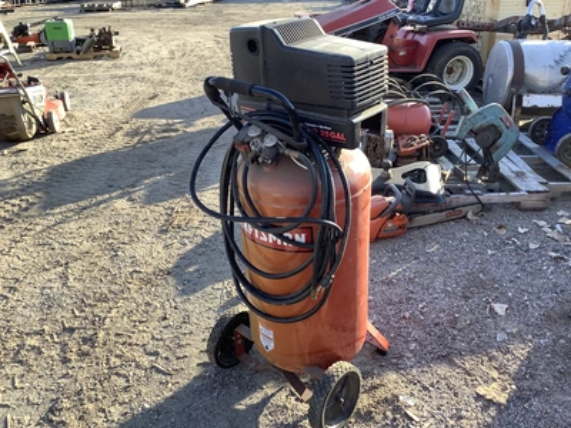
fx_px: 511
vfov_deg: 45.4
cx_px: 286
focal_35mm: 31
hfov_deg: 58.4
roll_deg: +1.0
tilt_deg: -24.8
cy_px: 214
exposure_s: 1/221
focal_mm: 3.3
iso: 25
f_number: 2.4
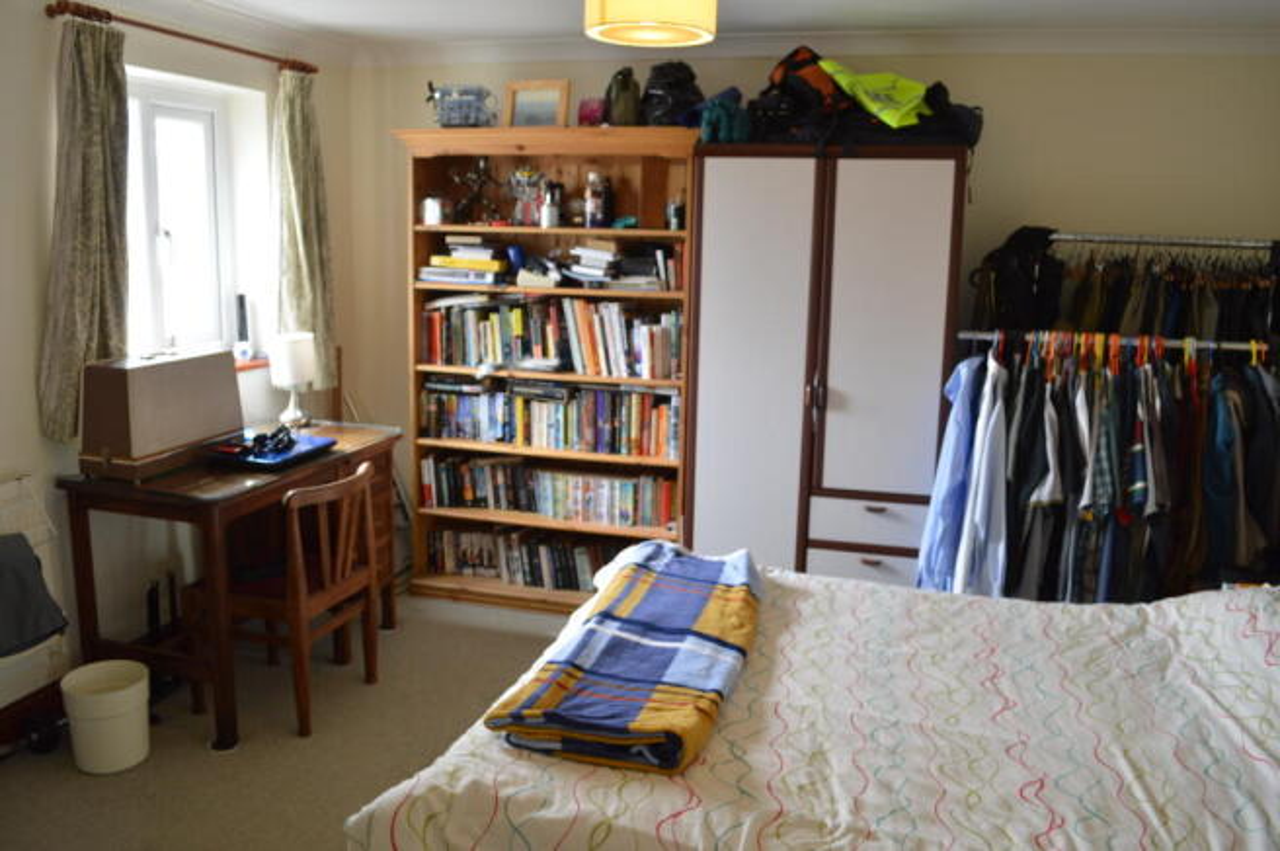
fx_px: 959
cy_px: 426
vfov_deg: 47.8
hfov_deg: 67.4
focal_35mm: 27
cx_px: 640
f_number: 4
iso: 100
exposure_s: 1/8
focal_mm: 18
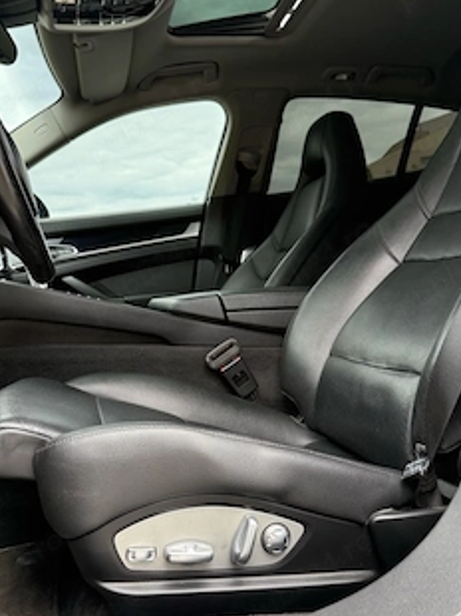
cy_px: 294
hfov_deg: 45.2
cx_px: 193
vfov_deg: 58.4
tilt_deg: +1.5
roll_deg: +4.2
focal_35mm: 31
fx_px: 551
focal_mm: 6.76
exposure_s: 1/243
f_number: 1.78
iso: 200
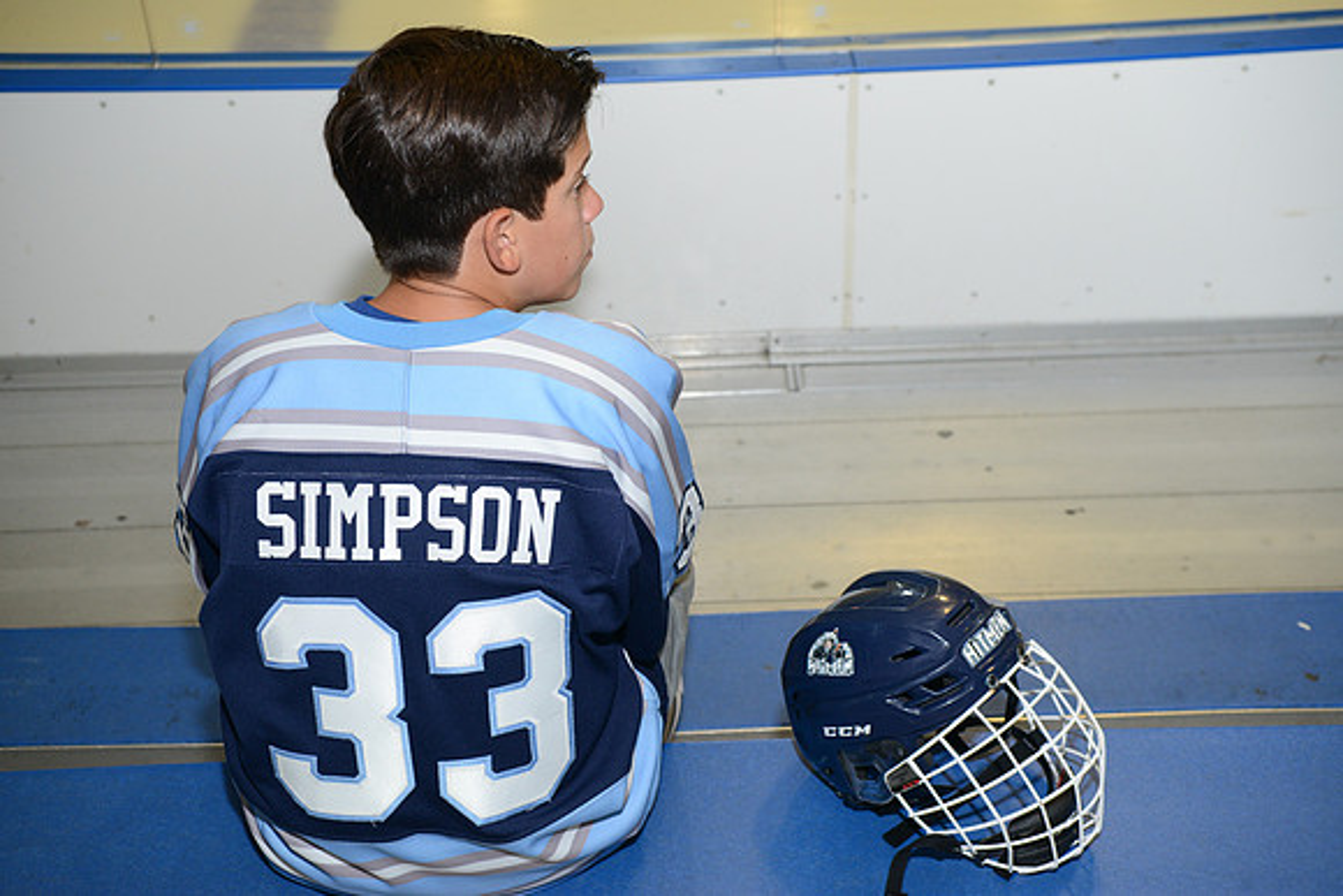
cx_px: 672
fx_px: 1940
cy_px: 448
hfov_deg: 38.2
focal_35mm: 52
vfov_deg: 26.0
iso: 1250
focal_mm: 52
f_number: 7.1
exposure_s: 1/100
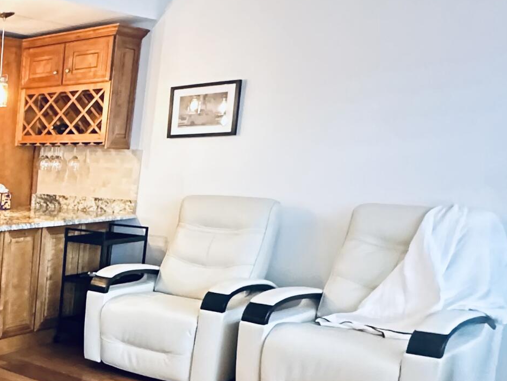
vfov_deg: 31.3
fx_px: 659
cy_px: 309
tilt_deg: -12.3
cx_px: -170
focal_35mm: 45
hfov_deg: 31.3
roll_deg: +0.0
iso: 1000
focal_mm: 2.22
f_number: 2.2
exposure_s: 1/40
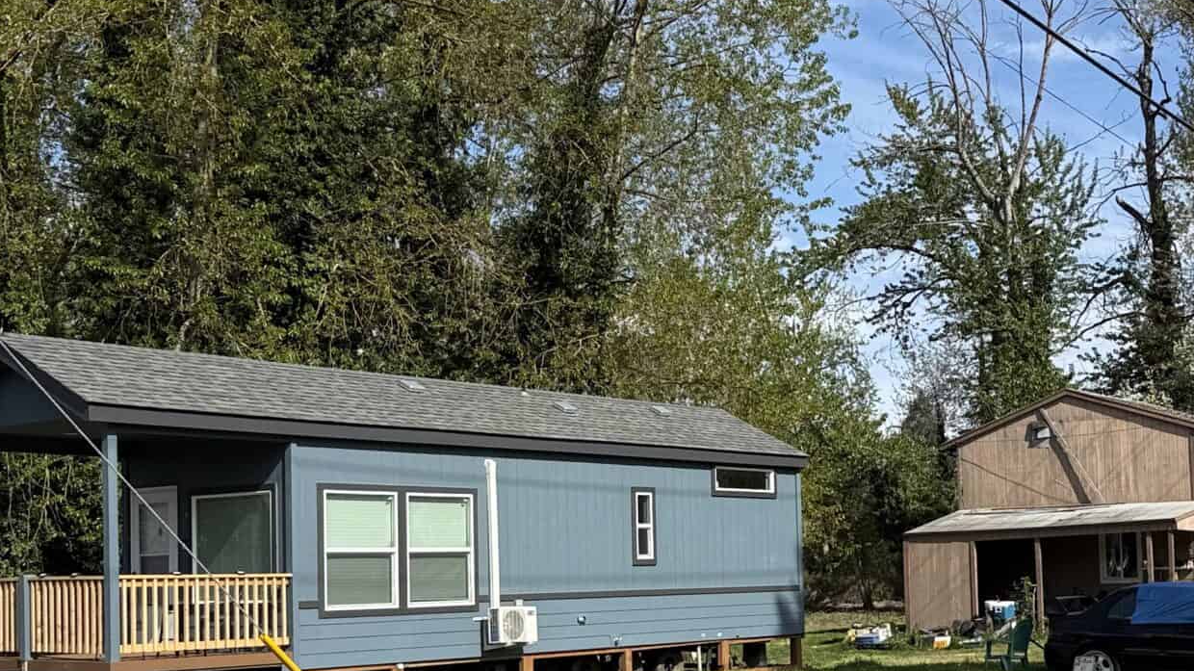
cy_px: 526
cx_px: 716
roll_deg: +0.3
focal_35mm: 54
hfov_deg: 38.3
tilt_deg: +3.1
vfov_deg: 22.0
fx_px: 1709
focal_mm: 6.76
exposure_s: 1/3584
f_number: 1.78
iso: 80
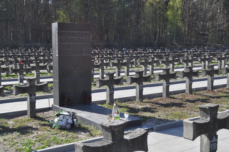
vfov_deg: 28.0
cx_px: 114
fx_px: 305
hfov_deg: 41.2
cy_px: 76
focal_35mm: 48
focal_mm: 32
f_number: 5.6
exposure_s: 1/800
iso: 400
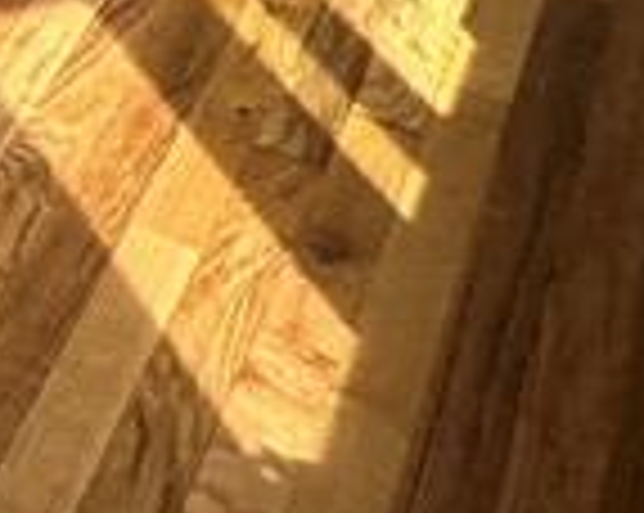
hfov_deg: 10.7
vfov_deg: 13.3
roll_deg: +1.1
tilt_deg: -19.2
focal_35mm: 98
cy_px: -544
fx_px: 1865
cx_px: -1396
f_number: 2.2
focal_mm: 2.22
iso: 64
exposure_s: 1/99
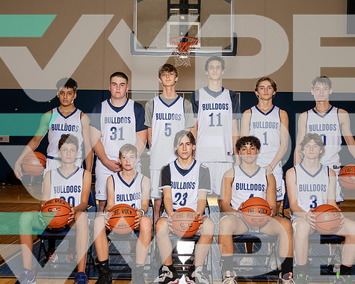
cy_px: 151
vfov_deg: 32.7
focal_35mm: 46
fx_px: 483
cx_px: 177
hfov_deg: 40.3
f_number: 8
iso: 1250
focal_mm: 32
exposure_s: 1/250
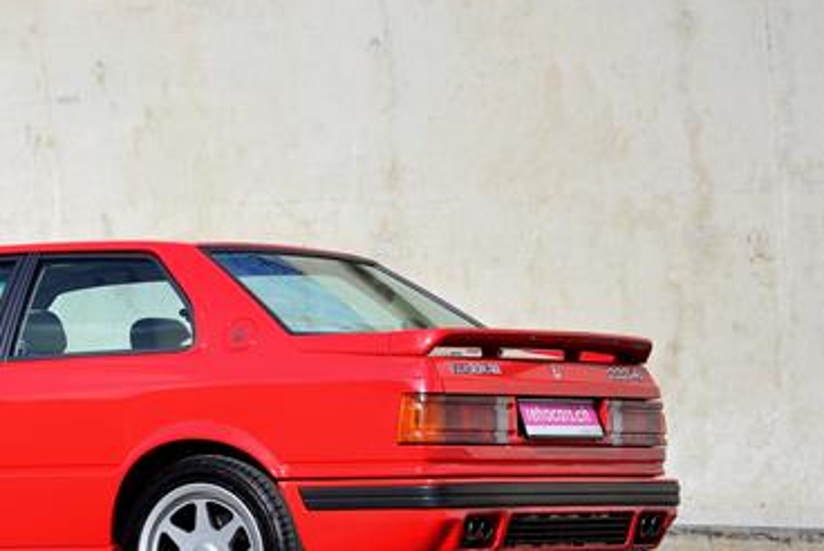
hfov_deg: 11.2
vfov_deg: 7.6
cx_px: 67
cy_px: 195
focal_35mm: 182
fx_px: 4169
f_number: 8
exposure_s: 1/200
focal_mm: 70
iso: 100
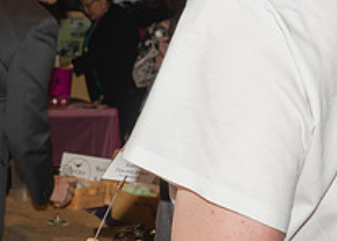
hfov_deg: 16.8
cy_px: 142
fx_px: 1063
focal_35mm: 111
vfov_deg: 12.9
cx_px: -118
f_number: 6.3
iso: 200
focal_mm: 30
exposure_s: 1/250
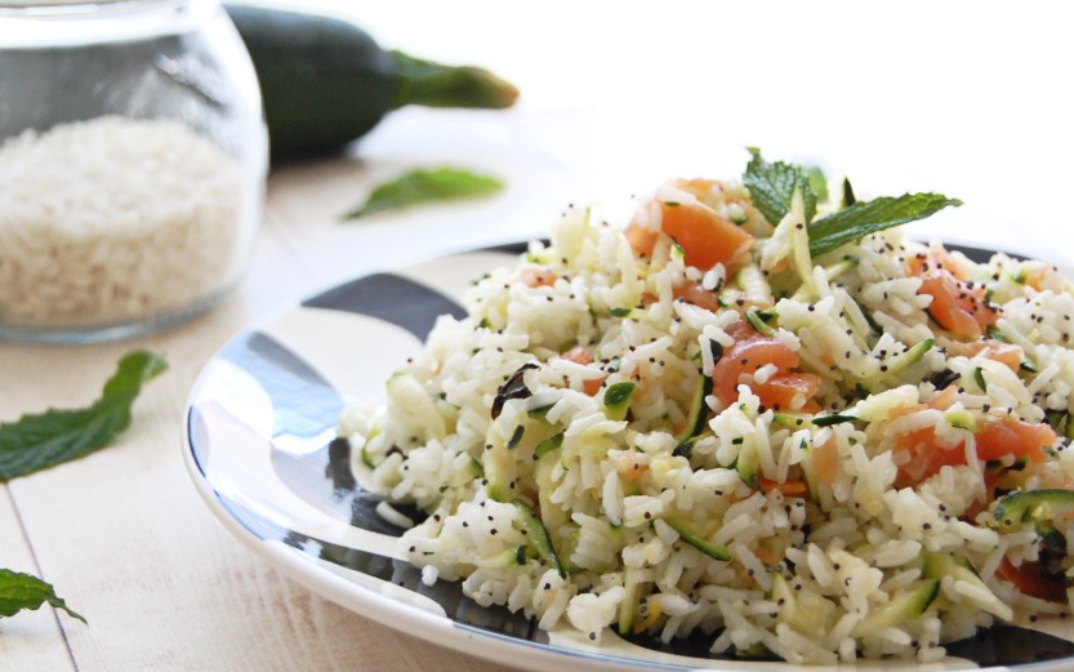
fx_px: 2254
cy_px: 404
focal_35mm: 77
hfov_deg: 26.8
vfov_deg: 16.9
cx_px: 529
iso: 800
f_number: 5.3
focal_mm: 42
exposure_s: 1/50
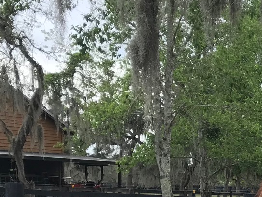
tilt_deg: -2.4
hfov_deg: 16.7
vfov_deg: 13.7
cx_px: 425
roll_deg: -2.0
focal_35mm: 104
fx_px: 787
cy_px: 256
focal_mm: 3.99
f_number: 1.8
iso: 20
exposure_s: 1/725
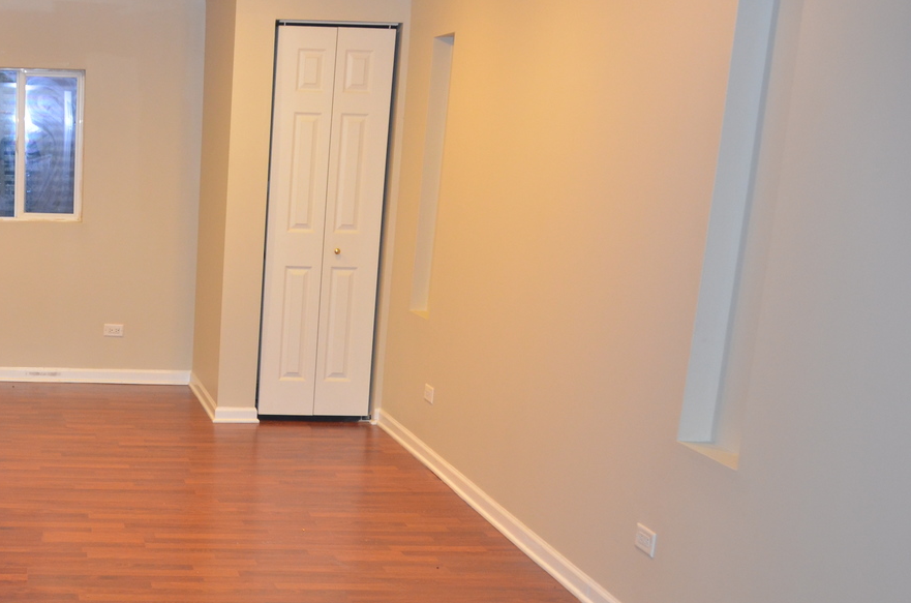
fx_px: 1262
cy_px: 449
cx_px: 85
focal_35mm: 50
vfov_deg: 26.5
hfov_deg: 37.1
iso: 800
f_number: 4
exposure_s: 1/60
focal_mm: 18
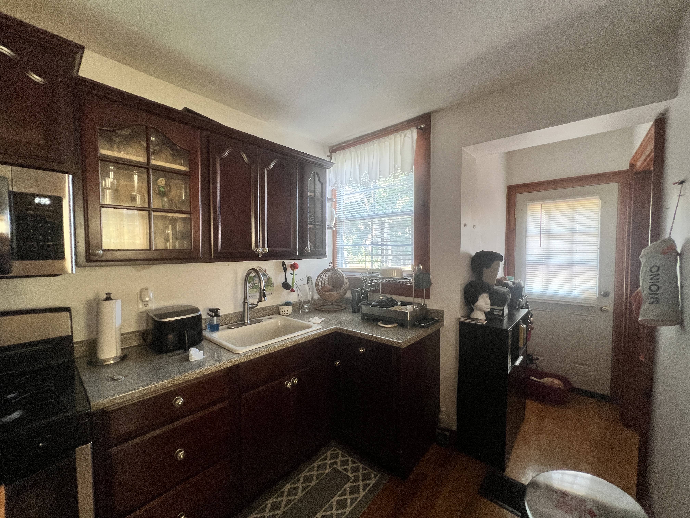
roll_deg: +0.1
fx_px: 259
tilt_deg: -2.0
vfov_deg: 89.9
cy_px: 259
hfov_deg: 106.2
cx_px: 345
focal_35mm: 13
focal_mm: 1.57
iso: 250
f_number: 1.8
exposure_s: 1/88
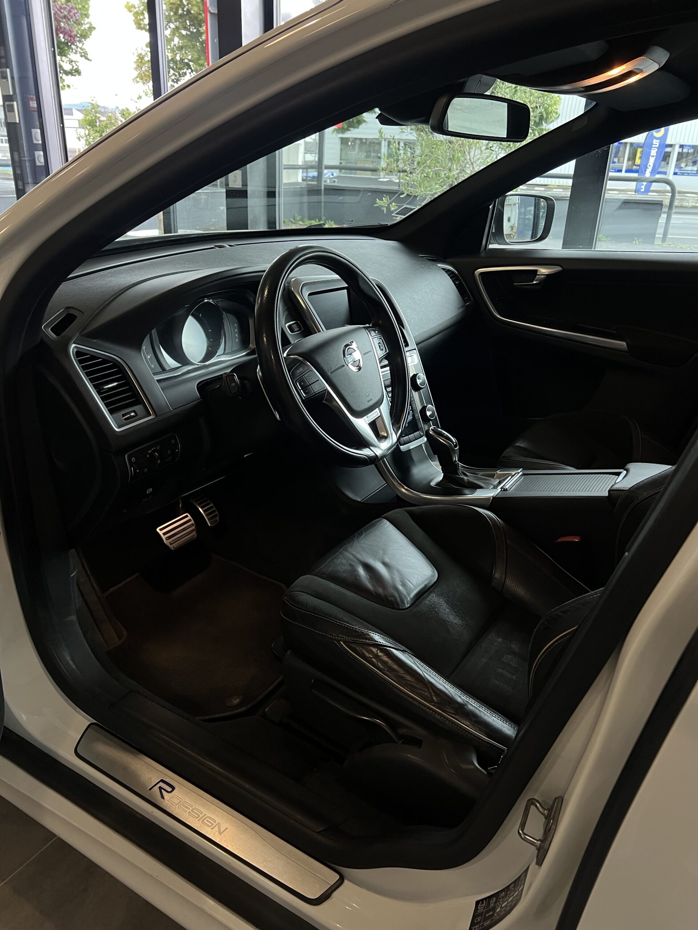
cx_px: 349
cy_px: 465
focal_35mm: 26
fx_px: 699
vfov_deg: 67.3
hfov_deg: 53.1
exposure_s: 1/50
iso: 125
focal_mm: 5.7
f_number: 1.5
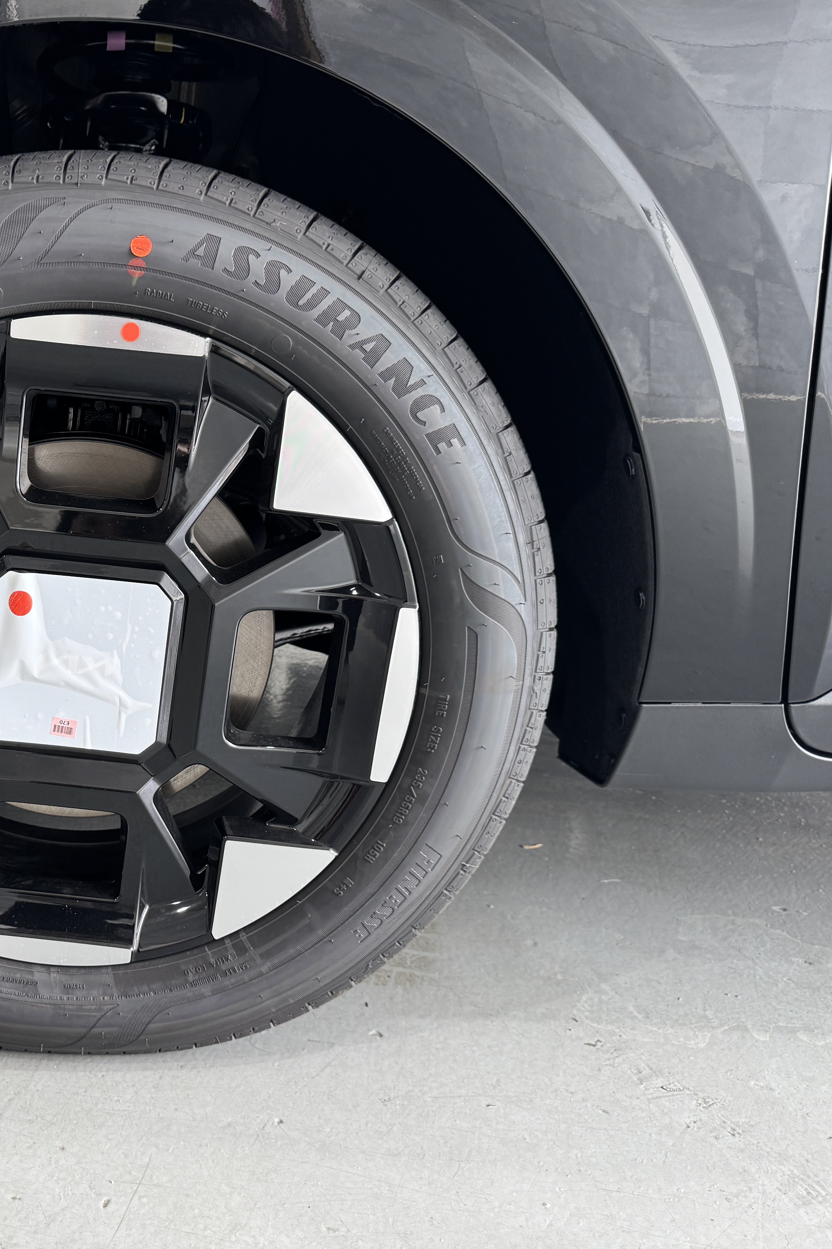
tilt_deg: -16.4
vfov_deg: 55.8
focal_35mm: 34
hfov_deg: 36.2
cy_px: 615
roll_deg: +0.0
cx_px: 62
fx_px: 1179
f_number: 1.78
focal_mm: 6.76
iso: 160
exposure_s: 1/60
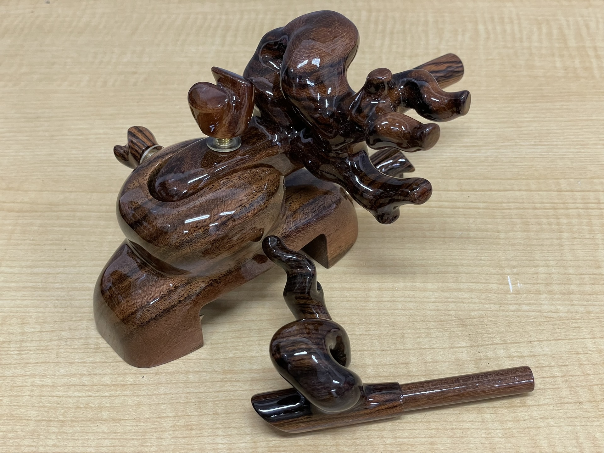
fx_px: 907
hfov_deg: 36.8
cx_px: 302
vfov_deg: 28.0
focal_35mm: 52
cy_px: 226
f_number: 2
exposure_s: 1/99
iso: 200
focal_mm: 6
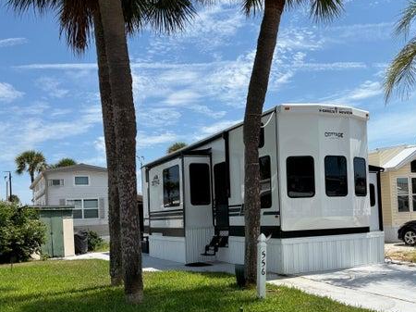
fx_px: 444
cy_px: 201
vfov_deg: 38.3
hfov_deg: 50.0
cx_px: 236
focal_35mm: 37
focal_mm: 5.96
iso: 50
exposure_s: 1/5348
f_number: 1.6
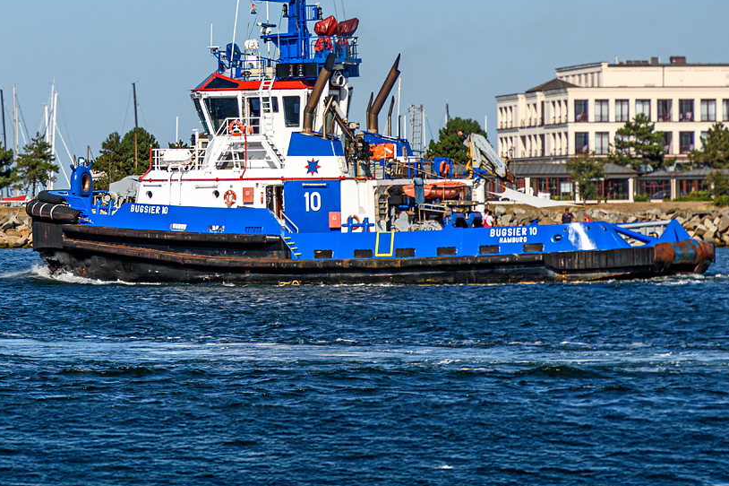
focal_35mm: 177
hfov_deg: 11.6
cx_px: 255
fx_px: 3583
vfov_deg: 7.7
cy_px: 148
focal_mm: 80
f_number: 5.6
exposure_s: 1/2500
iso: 200
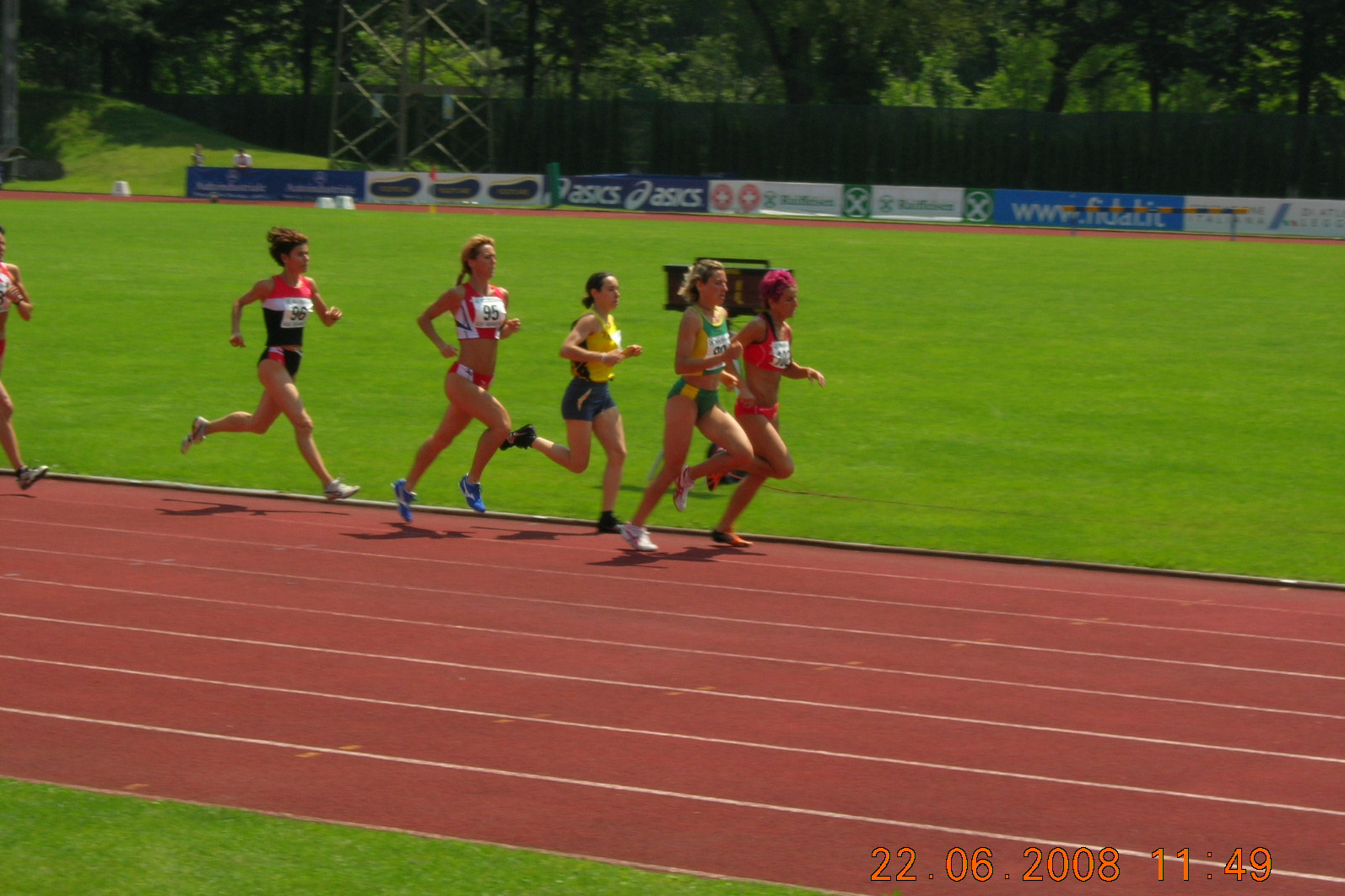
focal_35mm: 118
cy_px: 464
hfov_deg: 17.4
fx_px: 4407
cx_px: 674
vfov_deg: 11.6
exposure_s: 1/213
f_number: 8.2
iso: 64
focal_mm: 23.4
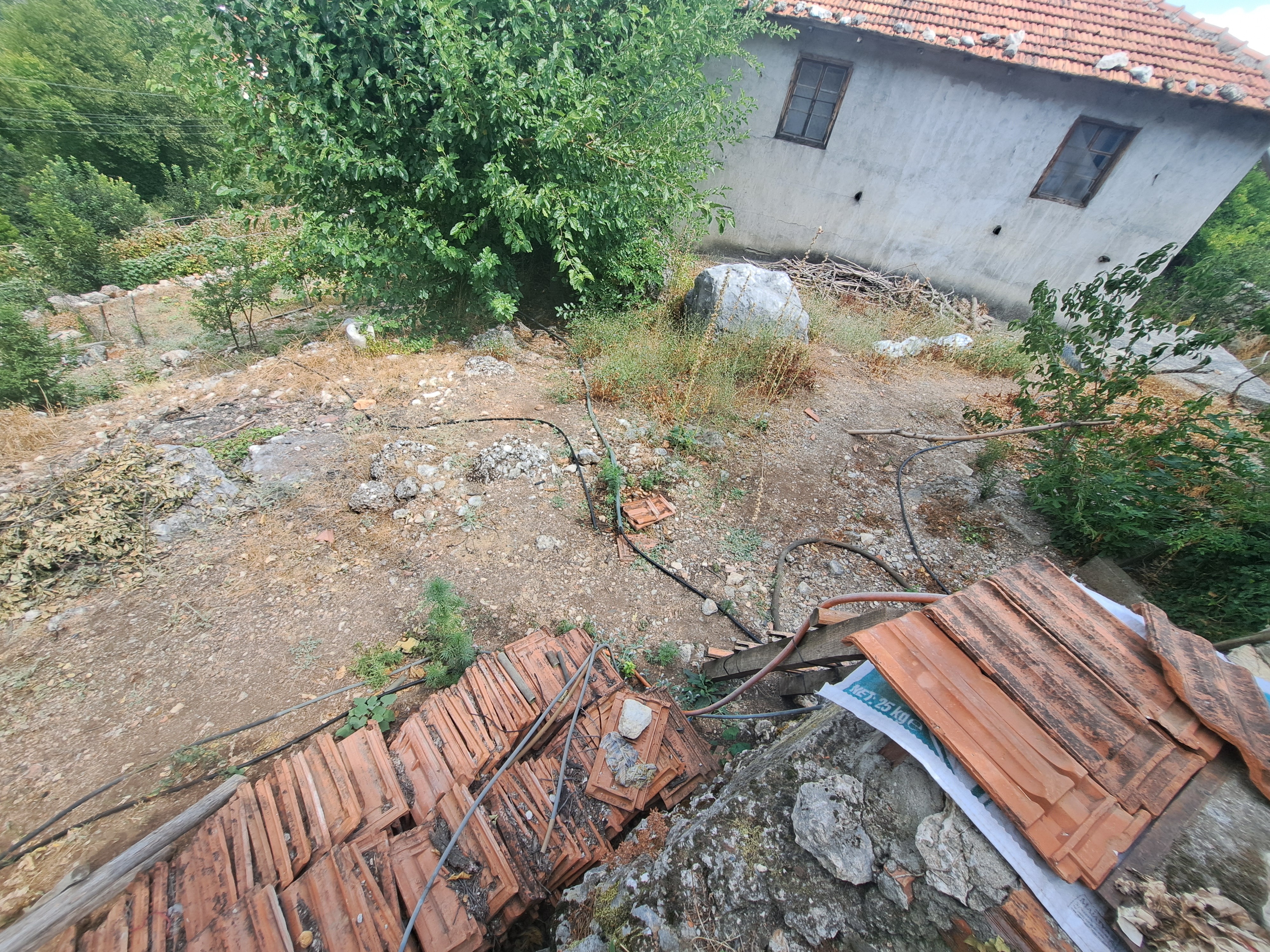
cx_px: 635
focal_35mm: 13
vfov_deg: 89.9
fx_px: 477
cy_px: 476
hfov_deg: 106.2
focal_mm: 1.74
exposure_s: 1/480
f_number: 2.2
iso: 50
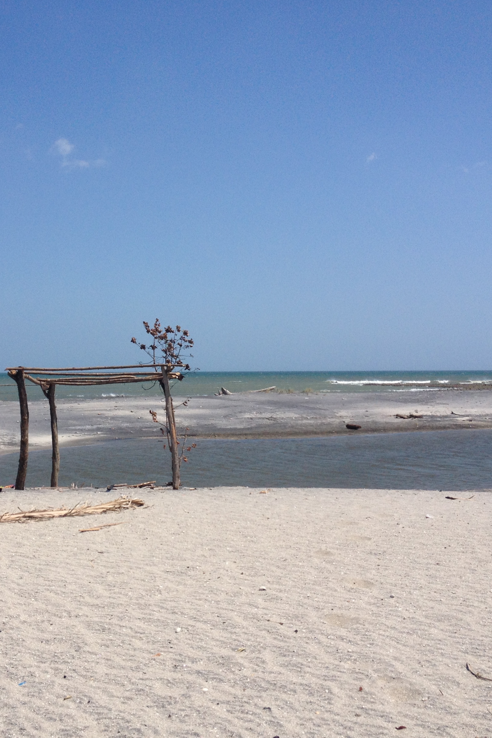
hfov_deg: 27.4
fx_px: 1004
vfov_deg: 40.3
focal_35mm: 49
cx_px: 169
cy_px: 369
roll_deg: +0.7
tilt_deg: -2.6
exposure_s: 1/3460
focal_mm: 4.28
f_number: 2.4
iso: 50
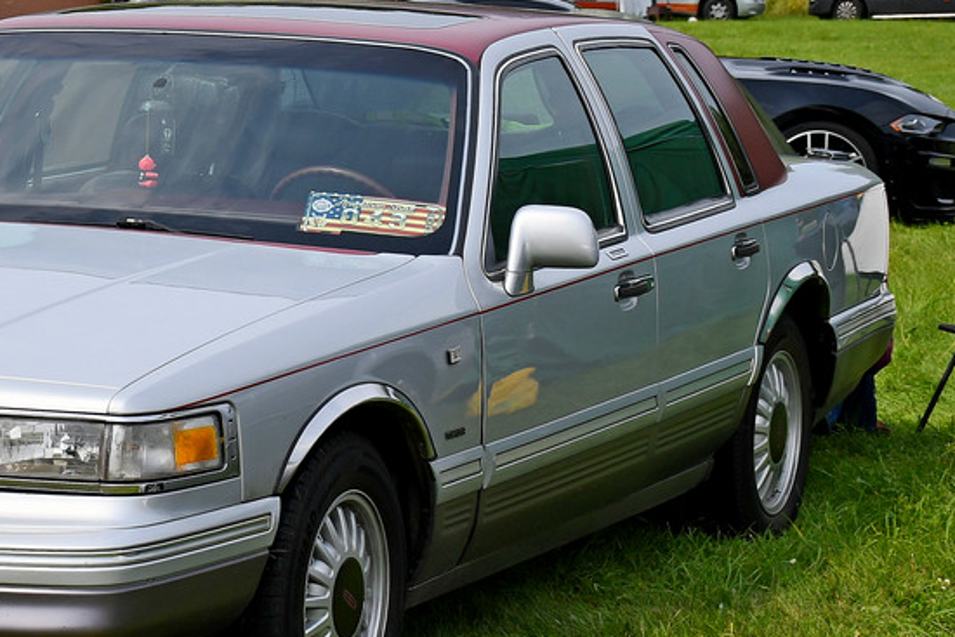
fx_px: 3264
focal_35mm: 123
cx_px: 76
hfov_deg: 16.4
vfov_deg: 11.1
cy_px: 121
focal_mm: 35
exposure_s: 1/1000
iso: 200
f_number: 6.3
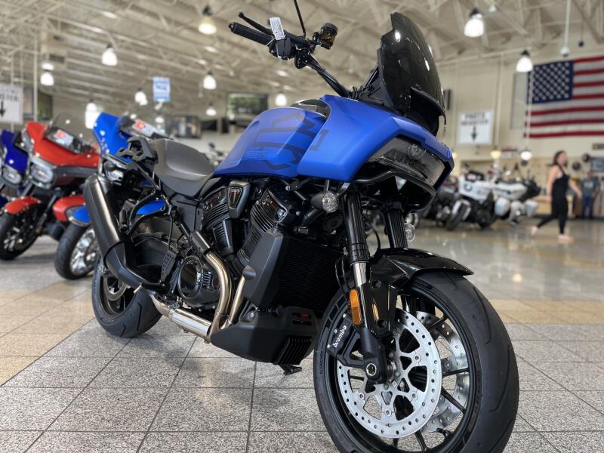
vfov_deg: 53.1
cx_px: 302
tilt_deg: -4.7
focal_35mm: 26
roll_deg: -1.6
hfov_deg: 67.3
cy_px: 226
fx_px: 454
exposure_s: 1/60
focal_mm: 5.1
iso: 100
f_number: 1.6
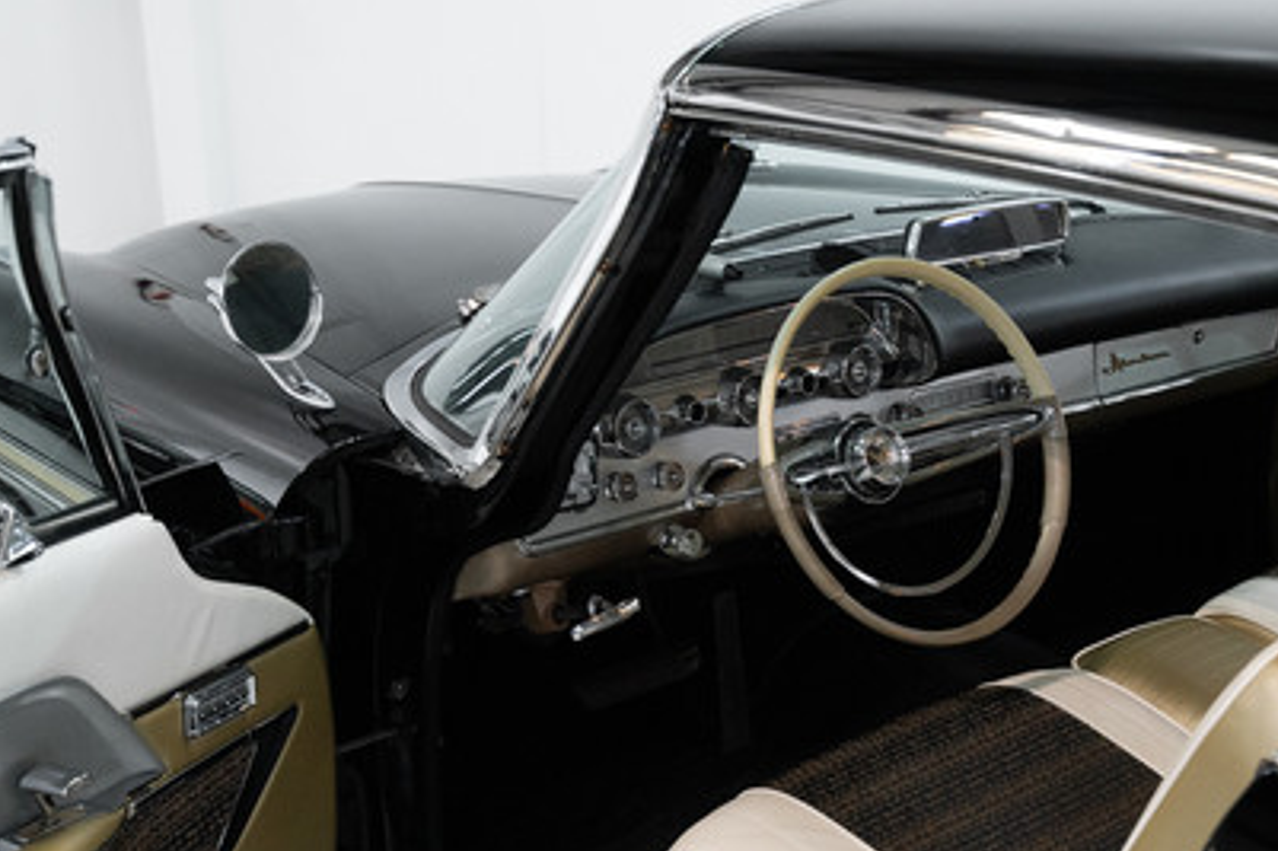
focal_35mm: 57
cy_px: 652
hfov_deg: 34.7
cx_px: 851
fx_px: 2023
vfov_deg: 23.5
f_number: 3.5
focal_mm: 35.7
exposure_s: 1/125
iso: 2000
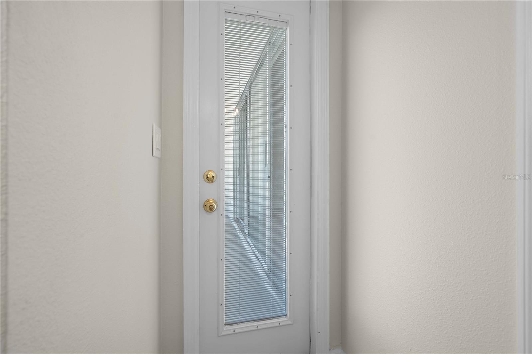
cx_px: 266
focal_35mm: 16
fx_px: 236
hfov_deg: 96.7
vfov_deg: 73.7
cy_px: 177
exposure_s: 1/13
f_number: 8
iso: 200
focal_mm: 16
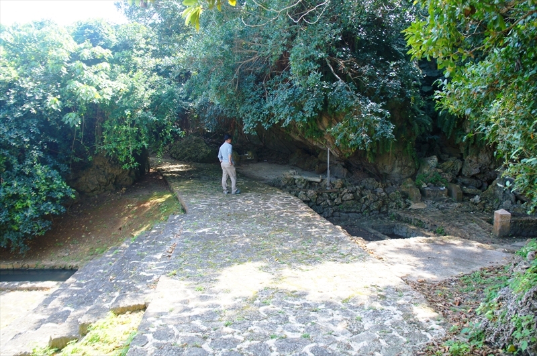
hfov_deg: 67.5
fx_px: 402
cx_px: 268
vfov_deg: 47.8
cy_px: 178
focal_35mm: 27
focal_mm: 18
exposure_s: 1/160
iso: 200
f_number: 4
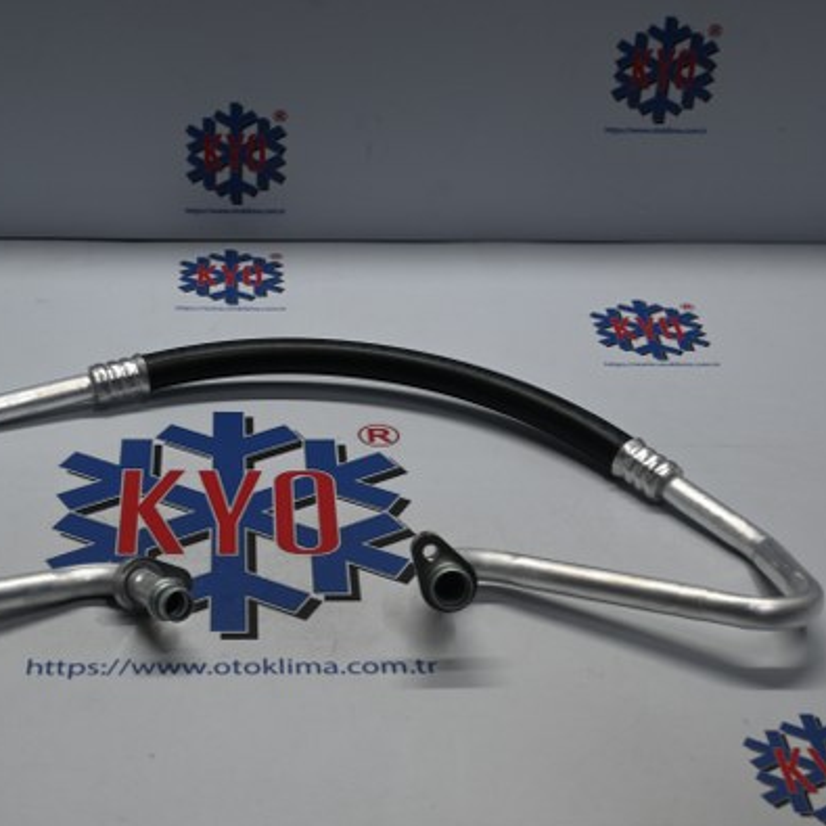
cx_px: 263
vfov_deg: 27.3
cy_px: 414
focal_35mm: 63
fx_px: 1700
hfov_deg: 27.1
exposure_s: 1/50
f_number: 5
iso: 220
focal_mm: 32.5
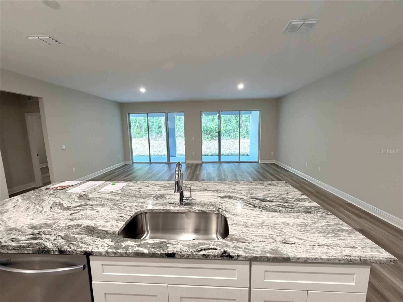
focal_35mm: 14
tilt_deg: -8.5
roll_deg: +1.0
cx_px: 202
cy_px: 151
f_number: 2.2
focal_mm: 2.22
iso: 200
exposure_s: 1/120
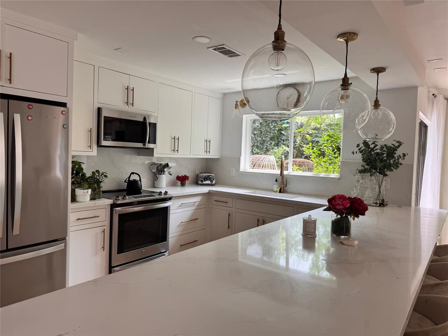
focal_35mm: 24
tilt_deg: -2.6
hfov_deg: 71.6
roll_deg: -1.9
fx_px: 311
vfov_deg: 56.8
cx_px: 224
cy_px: 168
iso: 64
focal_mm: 6.76
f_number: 1.78
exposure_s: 1/121
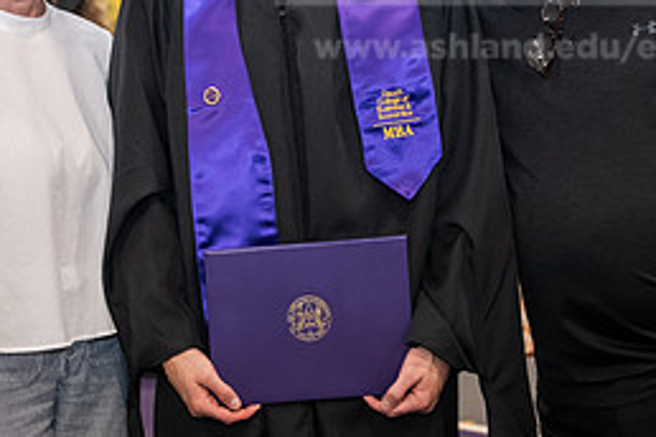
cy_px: 100
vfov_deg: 13.5
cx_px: 198
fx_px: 1840
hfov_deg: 20.1
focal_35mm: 101
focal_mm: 45
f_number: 3.2
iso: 2500
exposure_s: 1/160
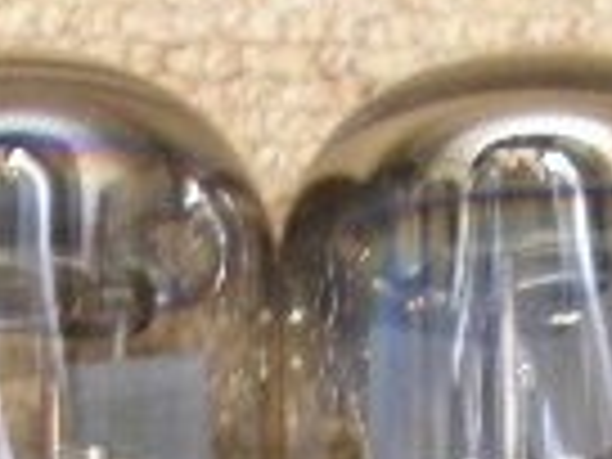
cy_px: 945
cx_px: 270
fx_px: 2917
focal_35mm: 165
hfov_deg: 12.0
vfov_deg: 8.5
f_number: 2.6
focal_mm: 5.8
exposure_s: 1/8
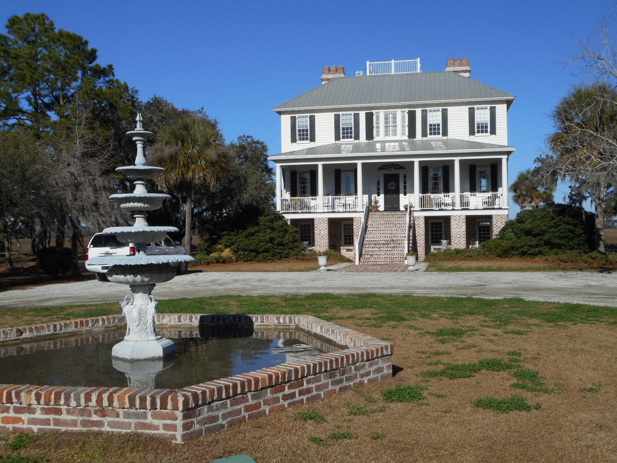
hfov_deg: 47.9
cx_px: 308
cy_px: 232
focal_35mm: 39
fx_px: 695
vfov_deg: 36.8
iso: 80
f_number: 4.5
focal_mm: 6.9
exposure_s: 1/800
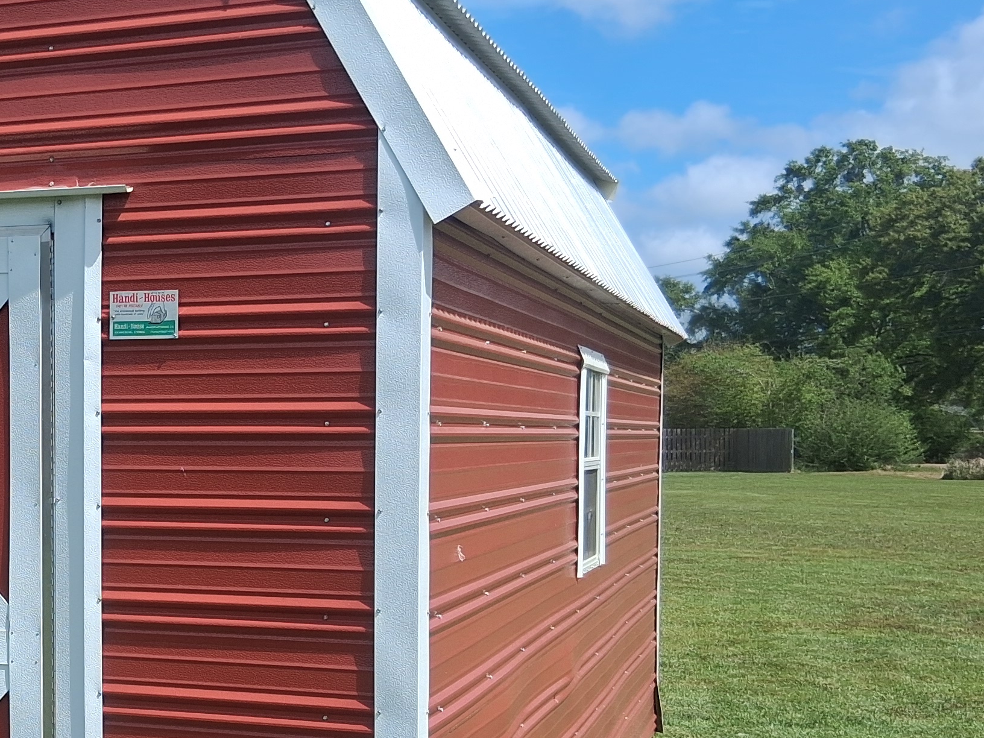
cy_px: 512
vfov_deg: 22.5
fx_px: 1848
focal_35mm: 65
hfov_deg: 27.8
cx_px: -28
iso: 25
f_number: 1.8
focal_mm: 3.98
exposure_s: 1/626
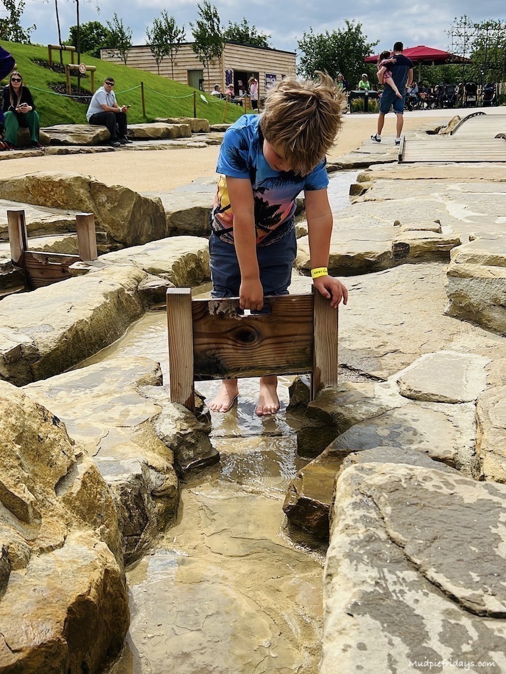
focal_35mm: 32
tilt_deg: -15.8
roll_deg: +1.3
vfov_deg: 56.8
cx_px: 253
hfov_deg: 44.2
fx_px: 624
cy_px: 337
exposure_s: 1/5587
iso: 50
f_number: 1.5
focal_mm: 5.7
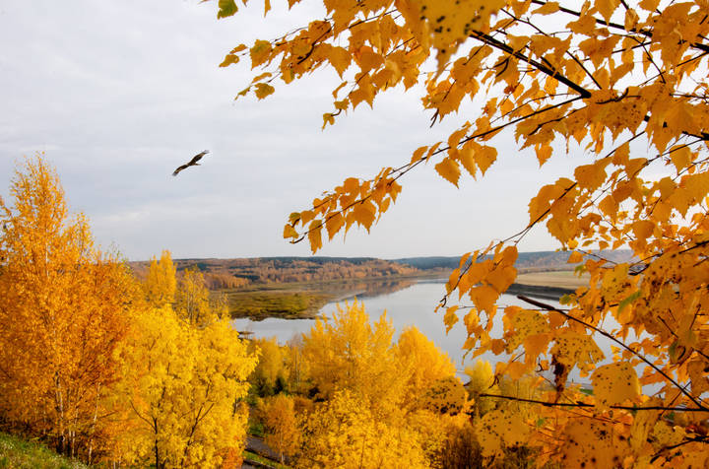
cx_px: 354
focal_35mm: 39
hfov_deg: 49.7
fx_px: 766
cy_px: 234
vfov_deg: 34.0
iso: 320
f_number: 22
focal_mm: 26
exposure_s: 1/60
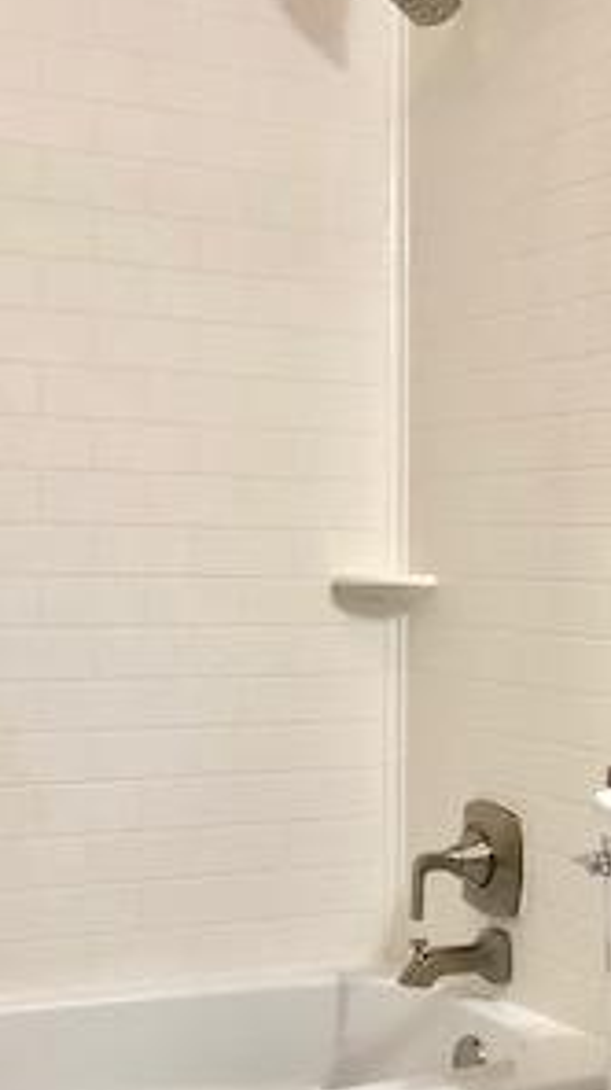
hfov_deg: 18.1
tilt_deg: -1.5
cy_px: 648
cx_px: 467
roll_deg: -0.5
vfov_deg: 31.8
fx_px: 1905
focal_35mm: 66
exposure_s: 1/30
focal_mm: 3.99
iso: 40
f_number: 1.8
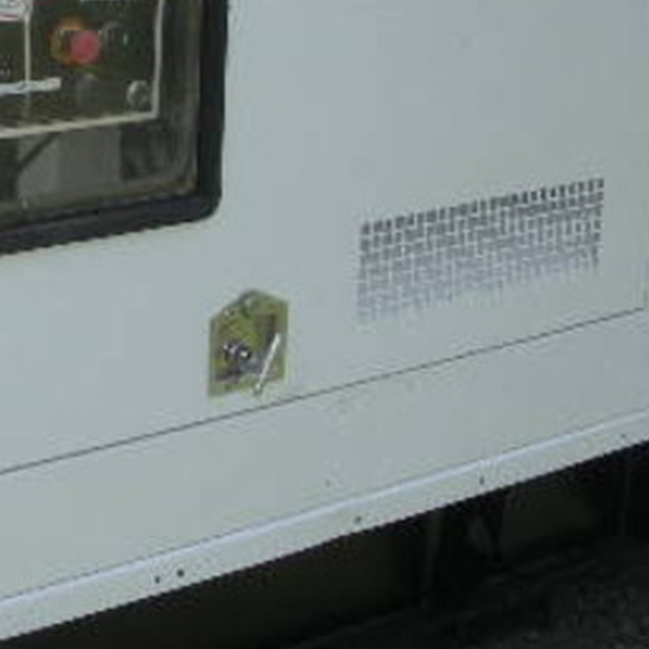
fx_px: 2100
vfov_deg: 17.5
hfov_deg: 17.2
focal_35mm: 99
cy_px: 182
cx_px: -3
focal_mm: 6.3
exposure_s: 1/600
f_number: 3.5
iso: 64
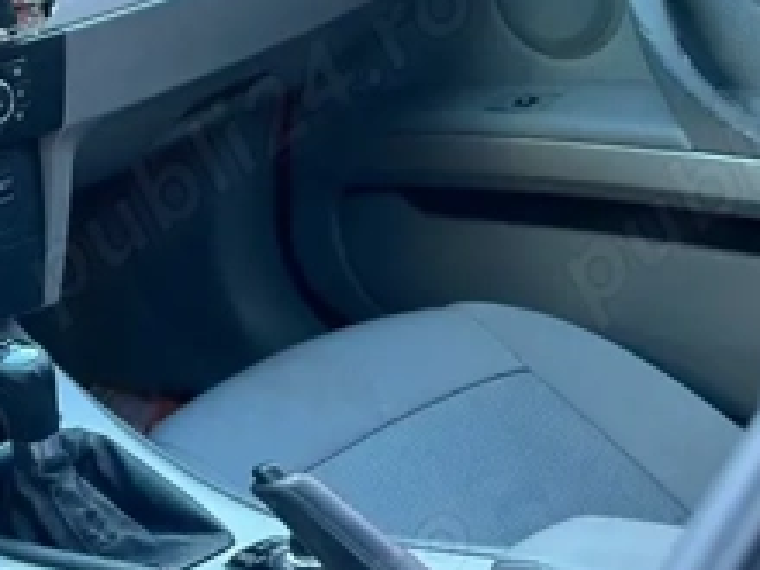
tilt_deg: -20.8
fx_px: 2876
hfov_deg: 14.6
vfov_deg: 11.3
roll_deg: -5.7
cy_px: 155
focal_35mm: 131
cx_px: -152
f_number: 1.78
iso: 125
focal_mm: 6.86
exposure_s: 1/108
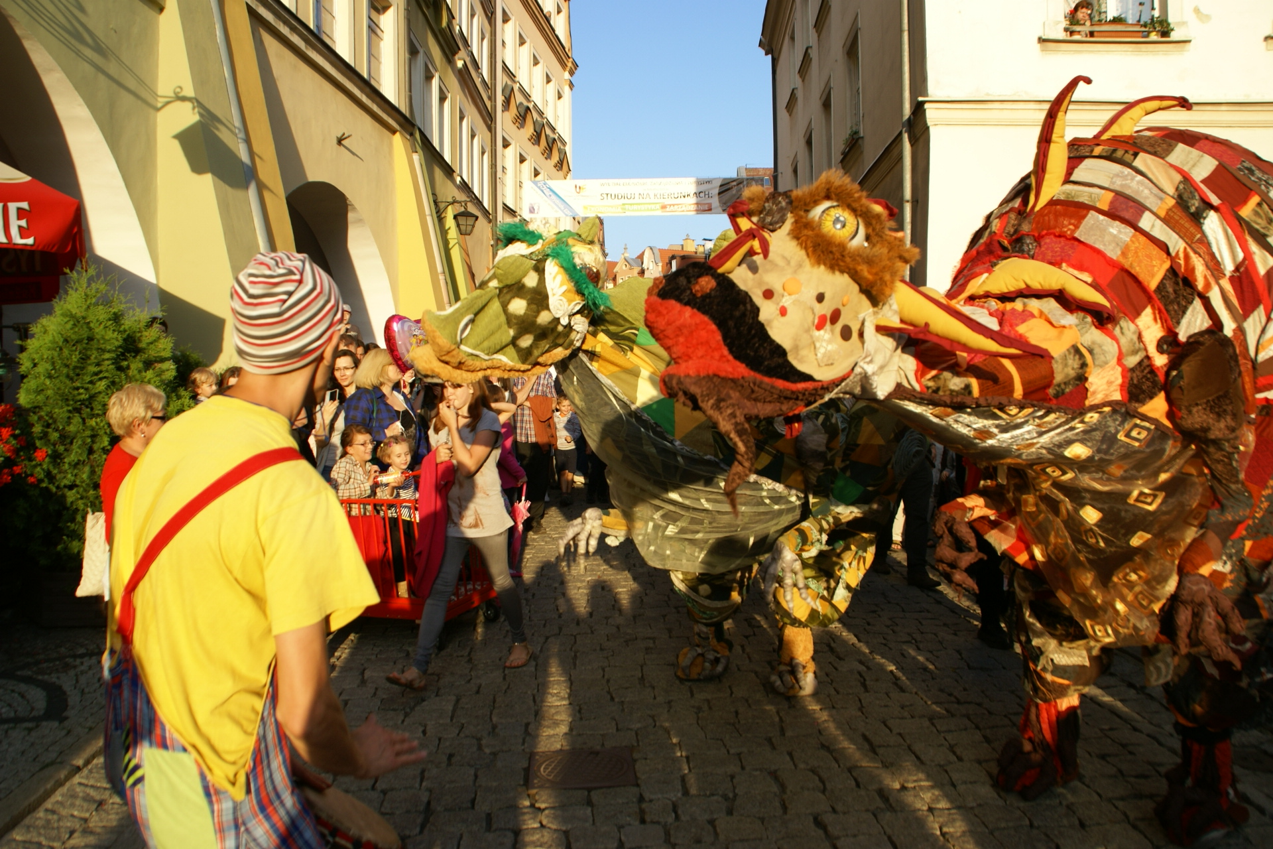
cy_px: 424
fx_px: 955
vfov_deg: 47.9
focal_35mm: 27
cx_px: 636
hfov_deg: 67.4
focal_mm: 18
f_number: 5.6
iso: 100
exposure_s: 1/250
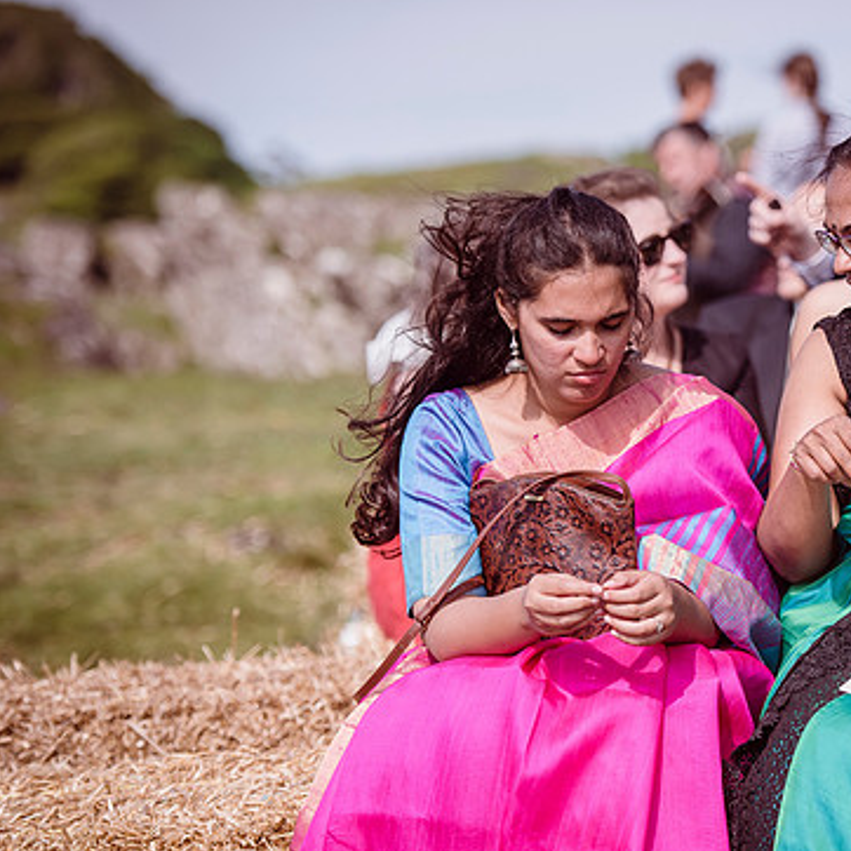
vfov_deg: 11.6
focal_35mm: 150
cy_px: 438
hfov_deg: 11.6
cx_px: 658
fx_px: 4172
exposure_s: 1/5000
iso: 320
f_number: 2.8
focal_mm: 110
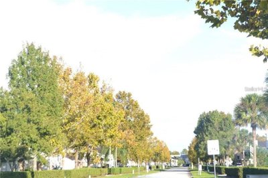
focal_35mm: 75
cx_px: 134
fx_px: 558
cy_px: 89
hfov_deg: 27.0
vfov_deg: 18.2
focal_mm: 50
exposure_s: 1/200
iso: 200
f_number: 8
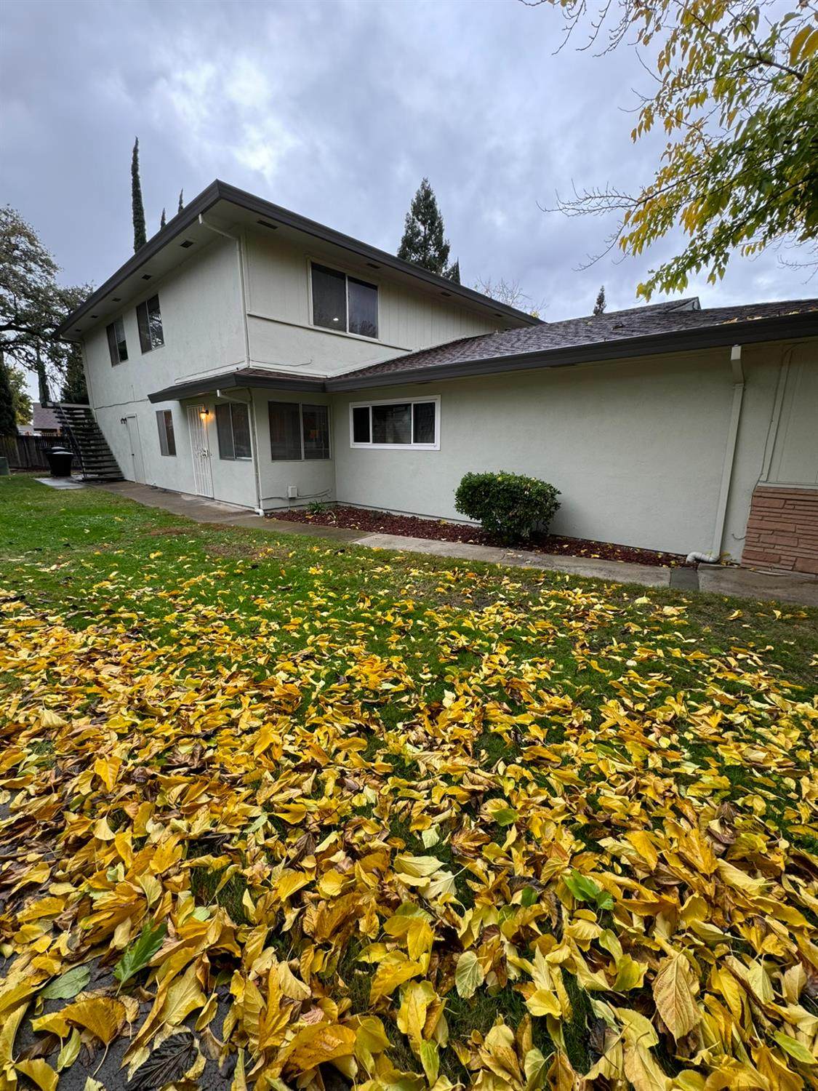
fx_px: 441
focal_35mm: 14
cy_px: 546
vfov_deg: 102.1
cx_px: 409
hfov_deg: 85.7
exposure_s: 1/99
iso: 50
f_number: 2.2
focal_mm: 2.22
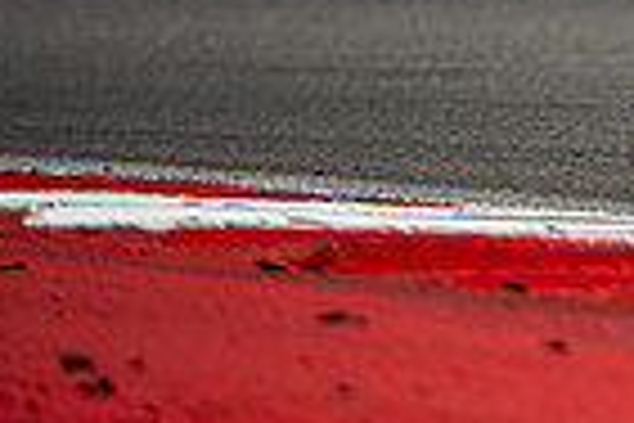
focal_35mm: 1230
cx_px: 1272
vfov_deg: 1.1
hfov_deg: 1.7
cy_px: -133
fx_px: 21660
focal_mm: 200
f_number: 2.2
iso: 320
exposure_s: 1/4000
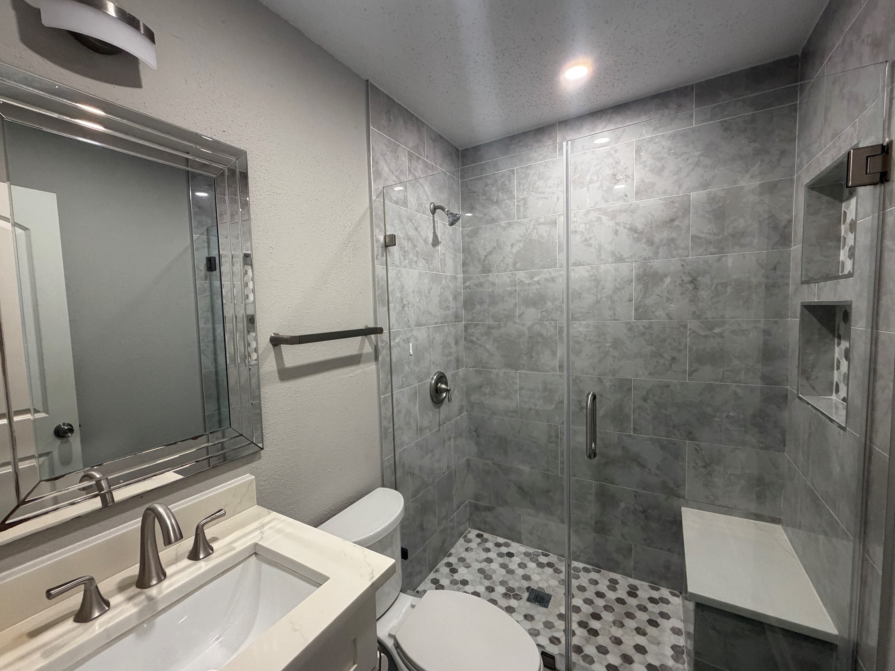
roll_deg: +2.5
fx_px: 388
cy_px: 340
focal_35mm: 15
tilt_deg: -4.8
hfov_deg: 98.0
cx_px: 420
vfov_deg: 81.8
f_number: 2.2
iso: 320
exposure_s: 1/120
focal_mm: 2.22
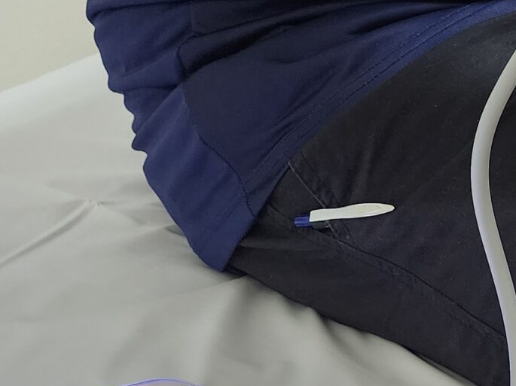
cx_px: 536
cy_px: 141
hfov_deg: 21.8
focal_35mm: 86
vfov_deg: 17.1
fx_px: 1281
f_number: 1.8
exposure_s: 1/100
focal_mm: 6.4
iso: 500
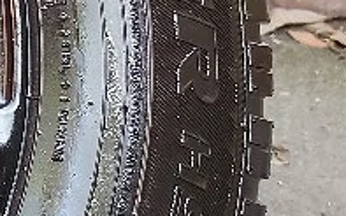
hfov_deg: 12.7
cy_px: -70
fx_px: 1169
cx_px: -501
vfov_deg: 10.3
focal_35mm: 124
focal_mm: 6.19
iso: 100
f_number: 1.65
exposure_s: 1/100
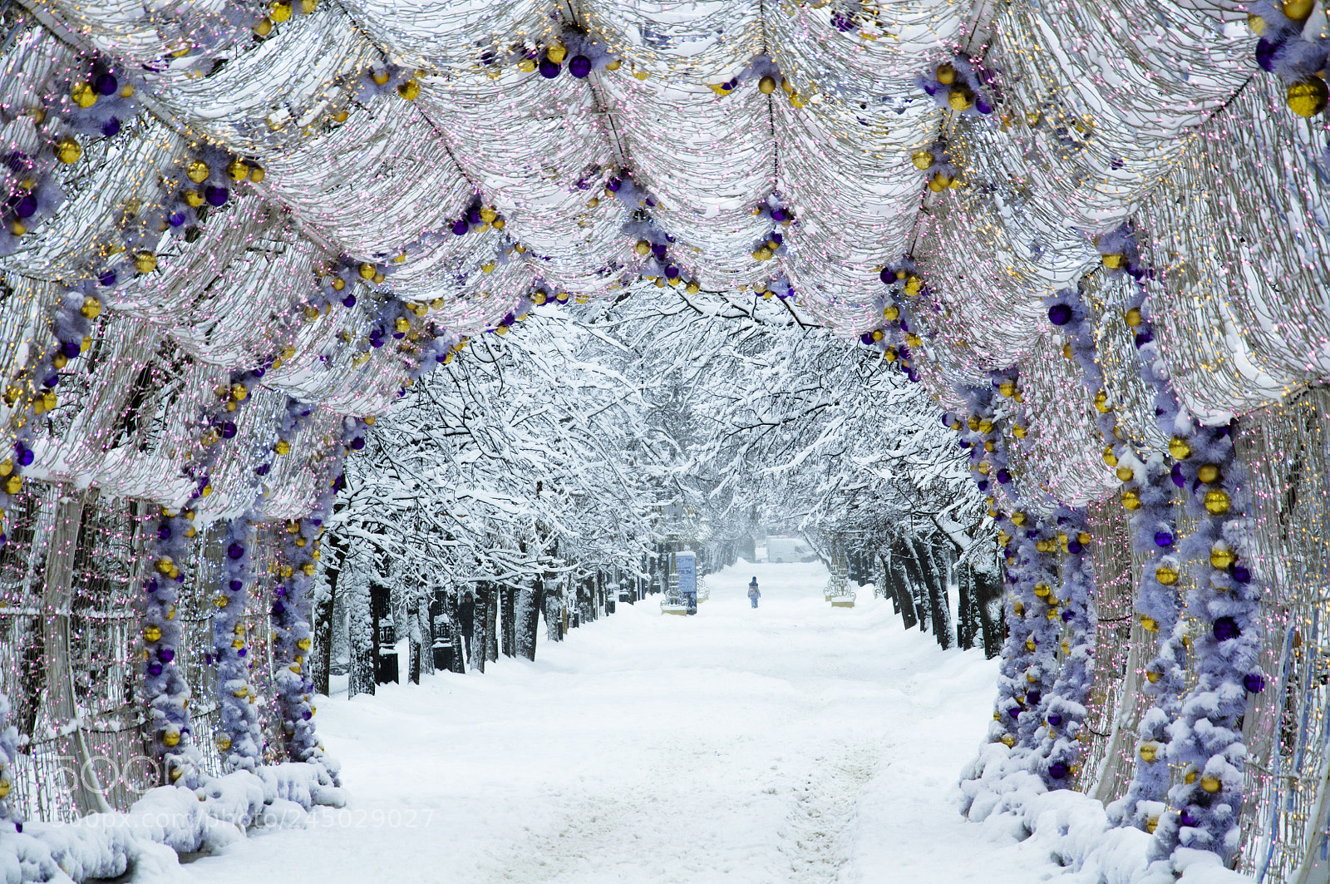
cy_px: 442
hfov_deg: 13.1
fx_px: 5812
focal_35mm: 158
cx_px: 665
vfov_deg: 8.7
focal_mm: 105
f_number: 10
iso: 200
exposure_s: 1/200
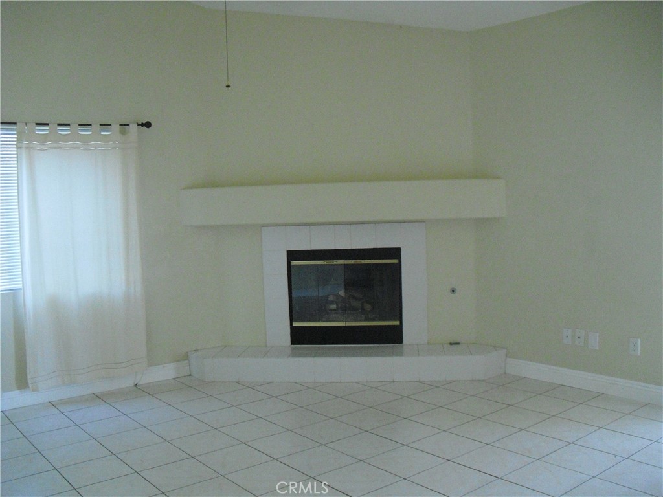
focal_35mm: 36
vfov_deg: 39.7
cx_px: 332
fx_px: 690
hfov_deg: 51.4
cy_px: 248
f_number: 3.1
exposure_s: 1/80
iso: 800
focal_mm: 6.3
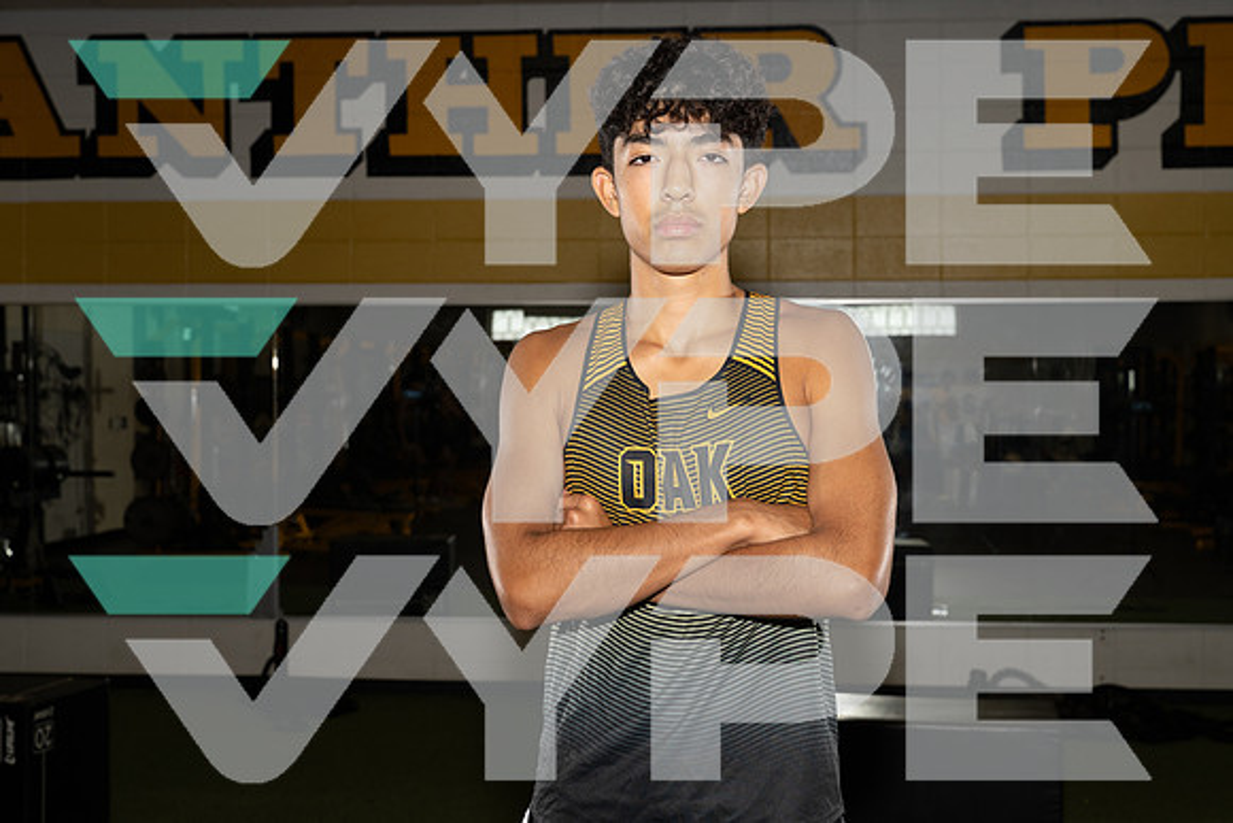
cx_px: 616
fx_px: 2124
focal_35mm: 62
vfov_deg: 21.9
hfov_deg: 32.4
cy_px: 412
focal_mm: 62
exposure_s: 1/250
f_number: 8
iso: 400
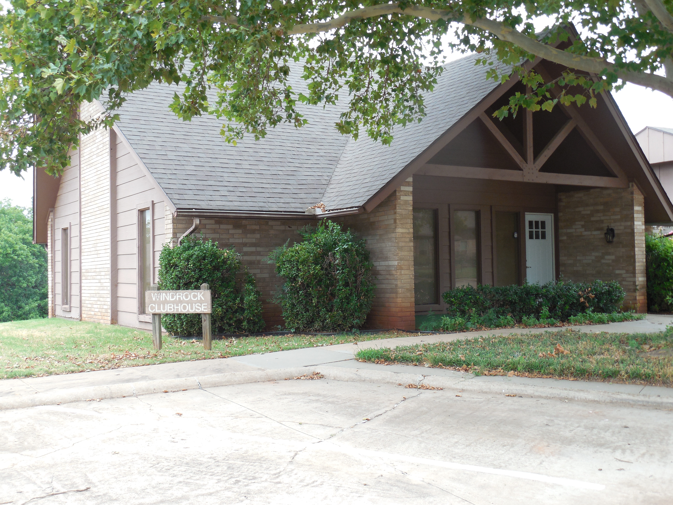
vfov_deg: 36.8
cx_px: 336
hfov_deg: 47.9
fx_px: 758
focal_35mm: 39
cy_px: 252
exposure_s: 1/160
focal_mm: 7
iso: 125
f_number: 3.8
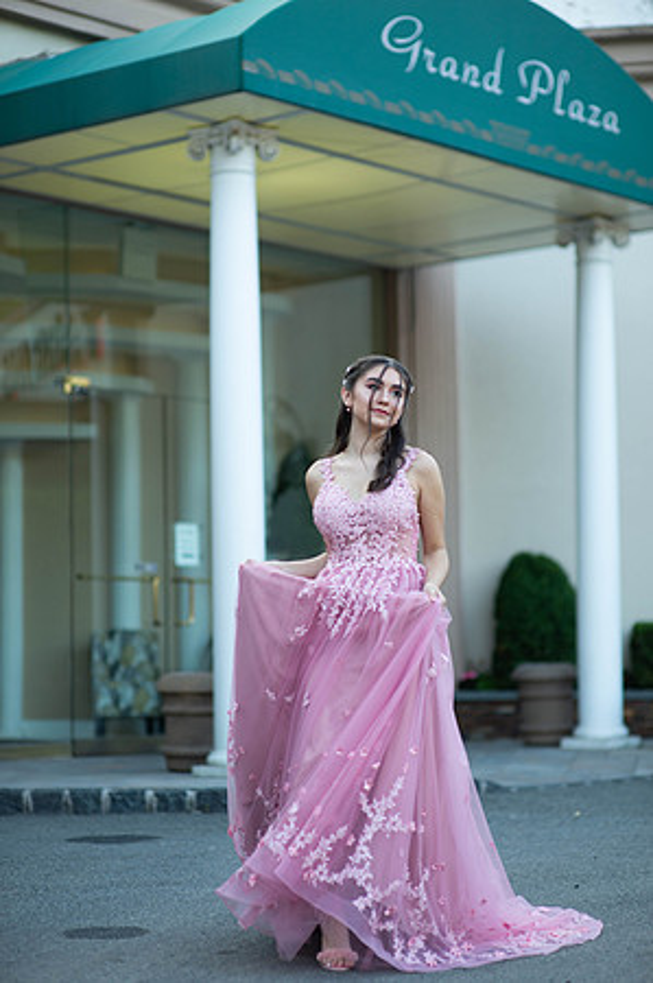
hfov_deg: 16.0
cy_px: 492
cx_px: 326
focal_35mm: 85
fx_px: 2318
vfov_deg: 23.9
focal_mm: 85
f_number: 2
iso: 250
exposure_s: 1/640
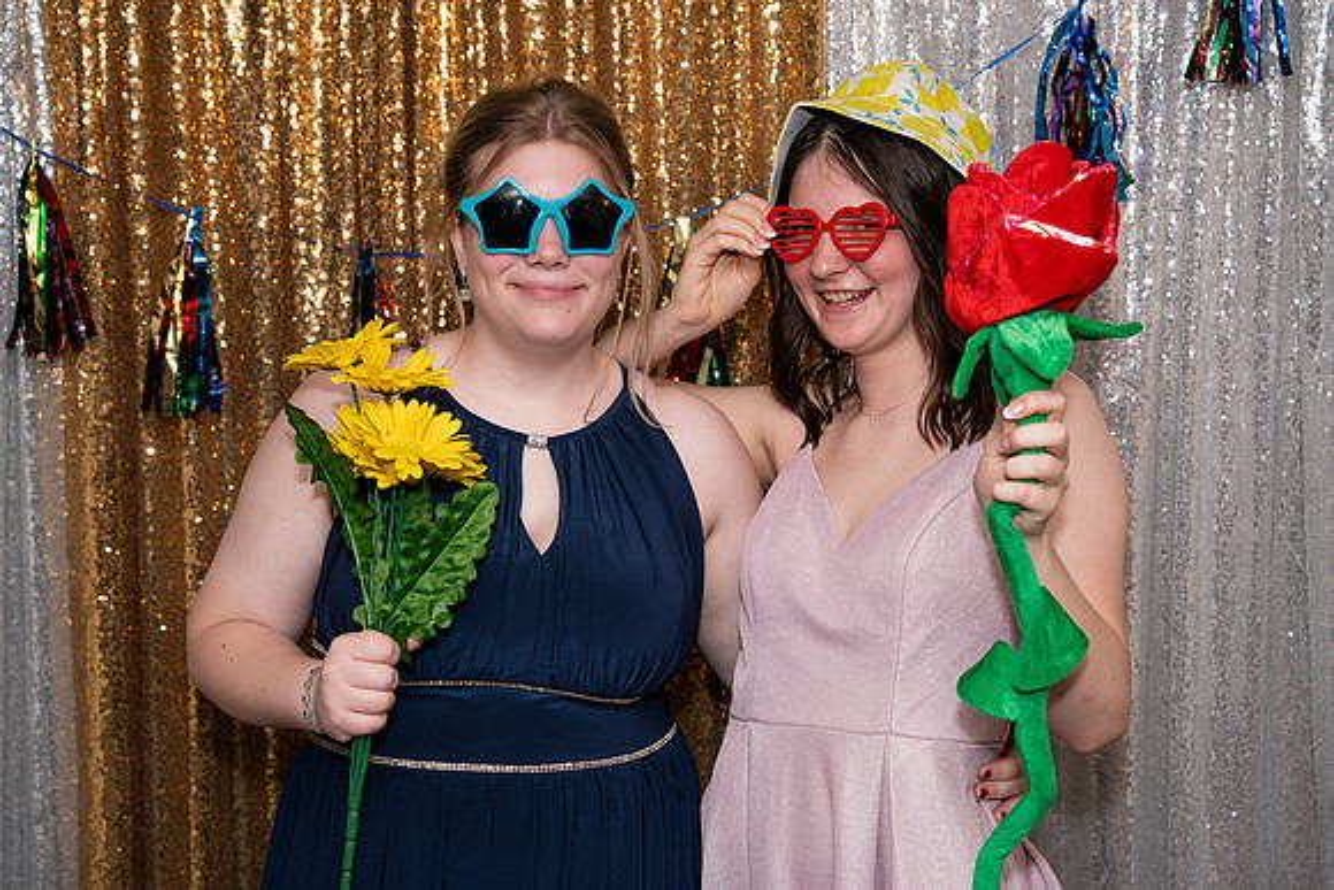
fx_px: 2298
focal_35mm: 62
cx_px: 667
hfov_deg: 32.4
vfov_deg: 21.9
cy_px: 445
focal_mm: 62
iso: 400
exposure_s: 1/250
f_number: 4
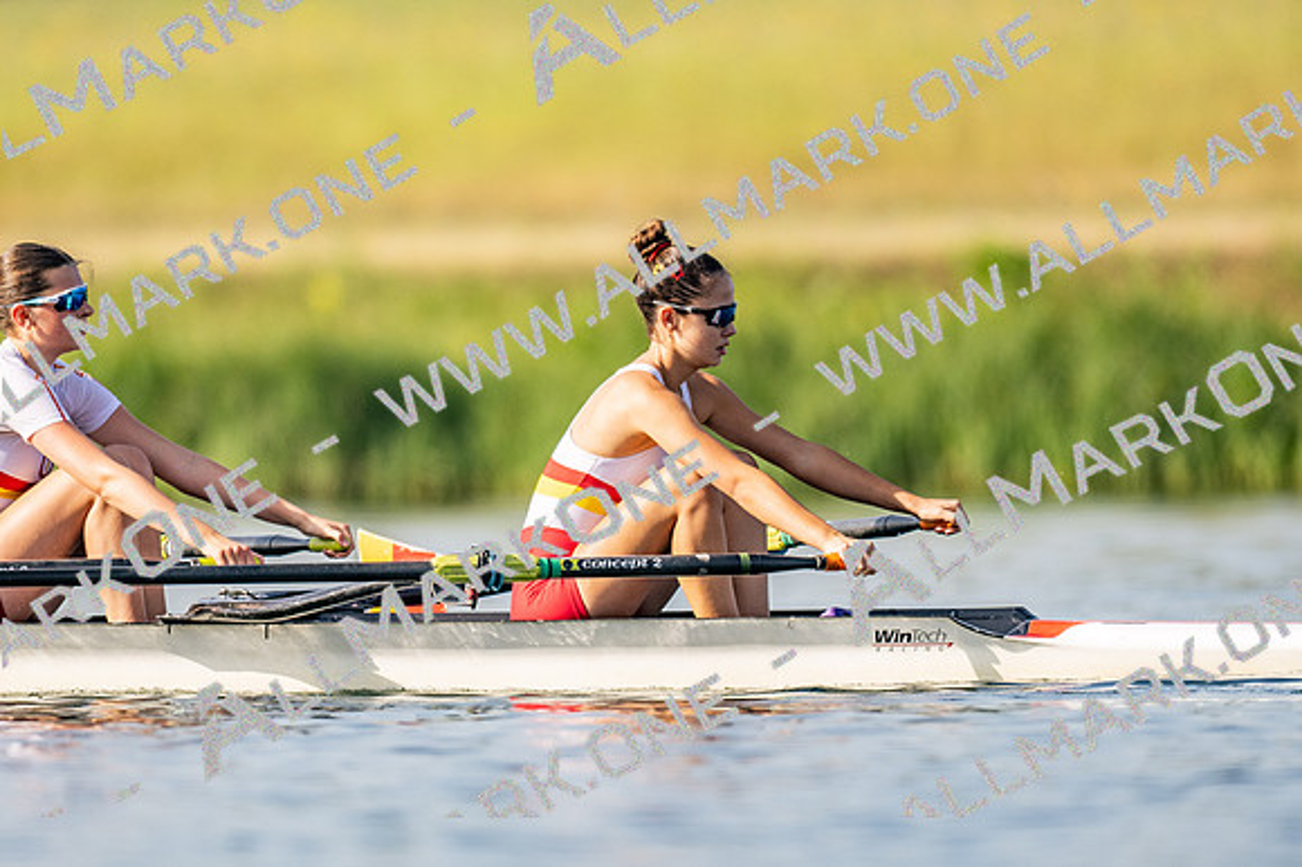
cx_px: 651
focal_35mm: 900
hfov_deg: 2.3
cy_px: 434
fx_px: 32530
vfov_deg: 1.5
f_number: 4
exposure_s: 1/2500
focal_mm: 600
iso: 200
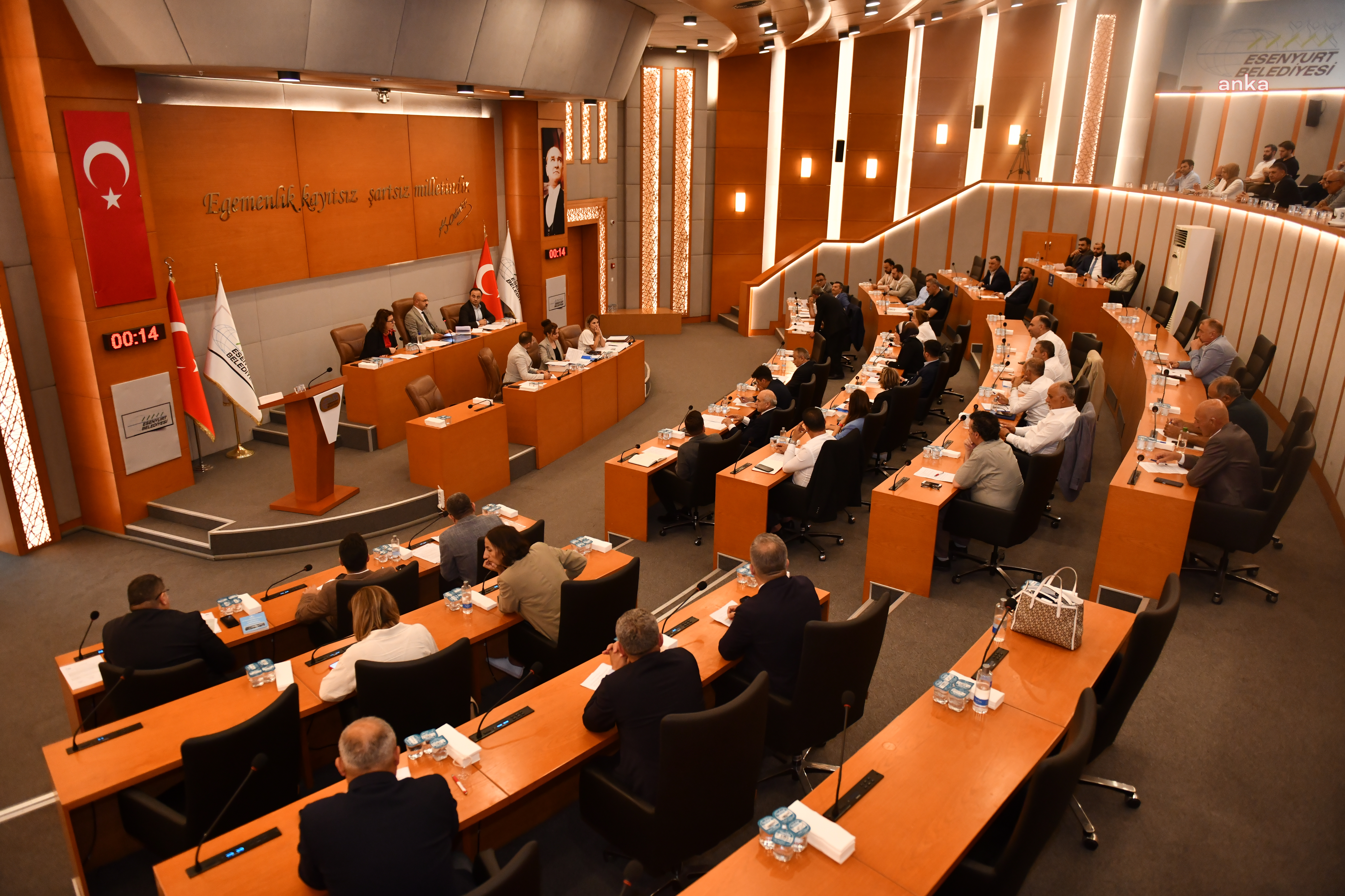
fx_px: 897
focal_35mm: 24
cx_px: 672
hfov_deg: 73.7
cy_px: 448
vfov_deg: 53.1
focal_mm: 24
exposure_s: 1/250
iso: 1000
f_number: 2.8
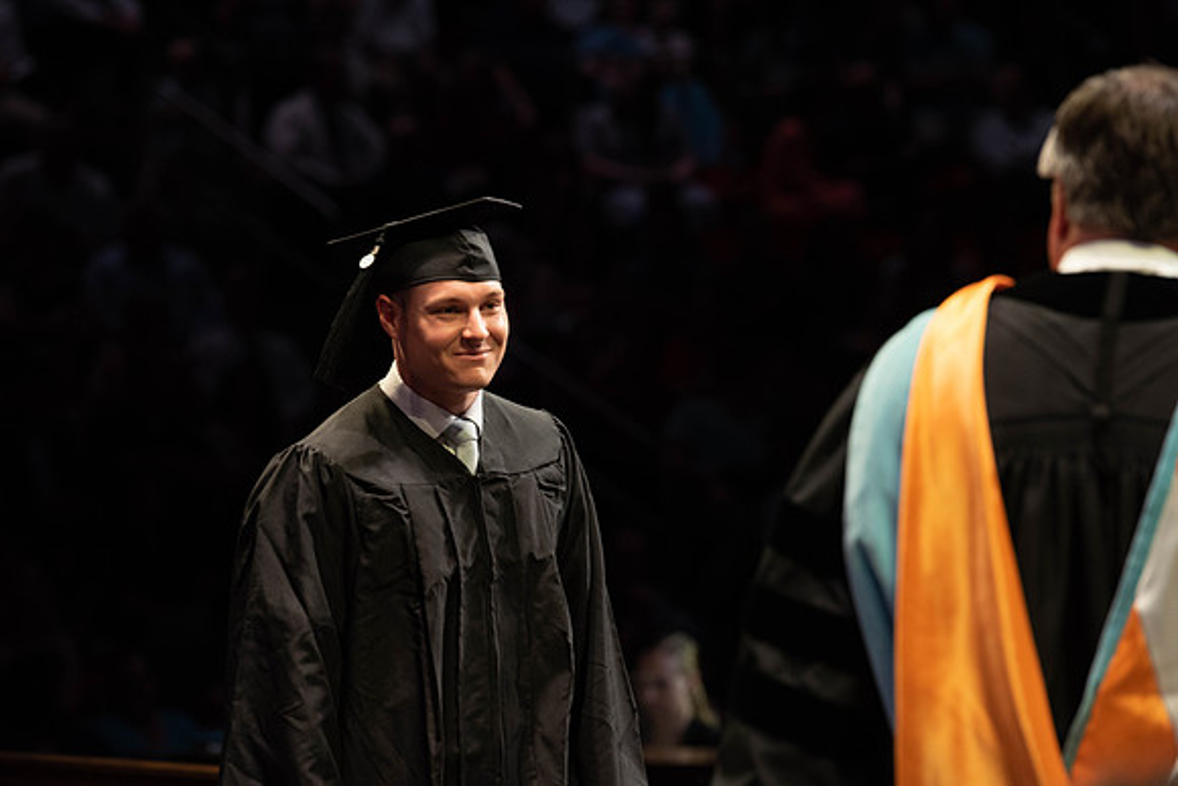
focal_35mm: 190
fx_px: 6218
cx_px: 589
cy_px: 393
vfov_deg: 7.2
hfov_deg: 10.8
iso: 1600
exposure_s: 1/320
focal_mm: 190
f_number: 4.5
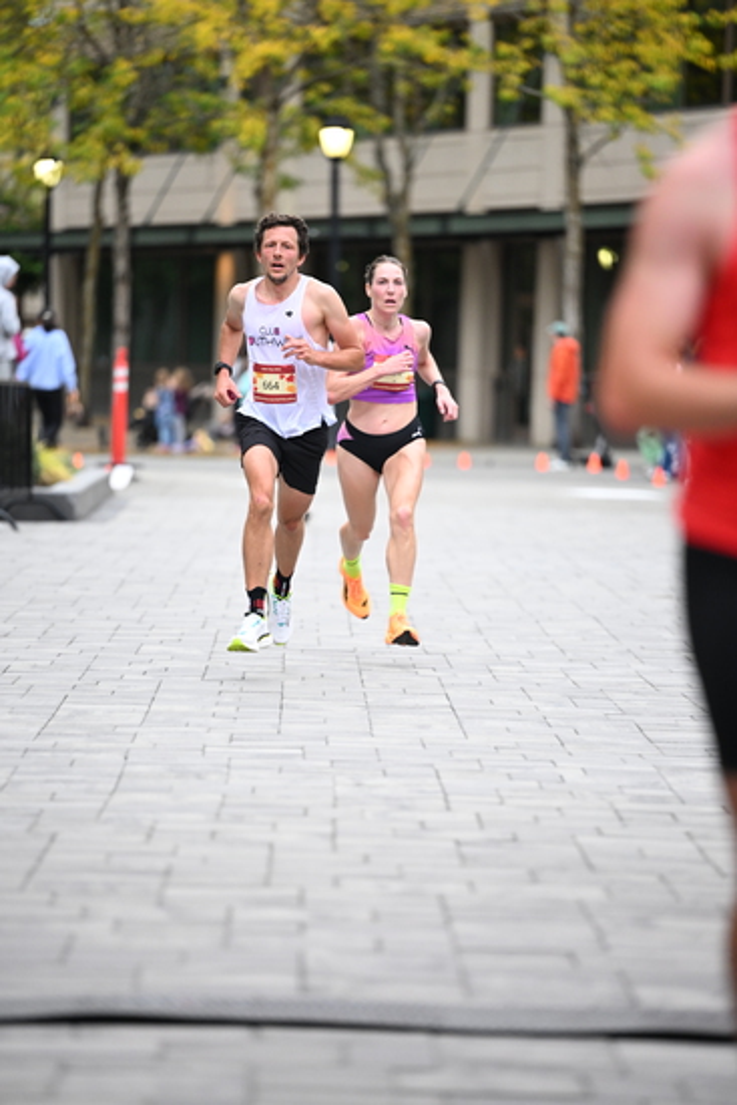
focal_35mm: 180
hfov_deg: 7.6
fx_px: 5524
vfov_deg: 11.4
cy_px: 552
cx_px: 368
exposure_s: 1/1000
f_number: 2.8
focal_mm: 180
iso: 1600
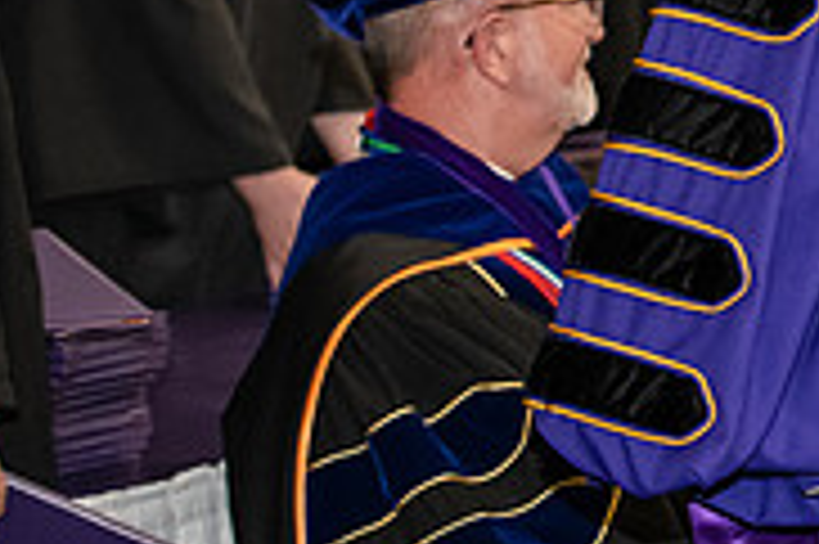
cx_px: 1242
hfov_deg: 9.0
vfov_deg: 6.1
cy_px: -312
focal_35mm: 223
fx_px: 5069
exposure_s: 1/200
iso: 2500
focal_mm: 70
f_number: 5
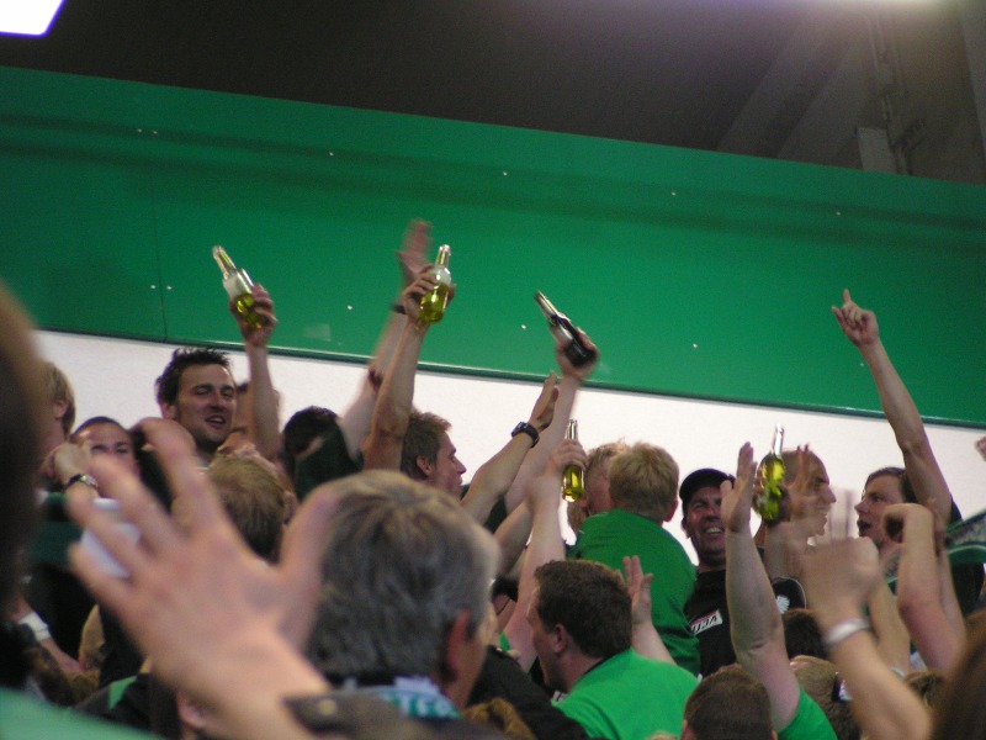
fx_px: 5868
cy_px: 370
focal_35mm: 206
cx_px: 493
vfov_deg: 7.2
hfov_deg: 9.6
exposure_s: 1/25
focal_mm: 31.5
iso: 200
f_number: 3.5
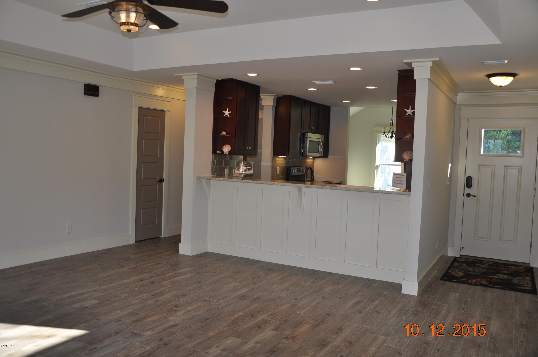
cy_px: 178
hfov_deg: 59.6
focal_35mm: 32
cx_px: 269
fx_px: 470
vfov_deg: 41.6
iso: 200
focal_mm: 21
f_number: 3.8
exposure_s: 1/100
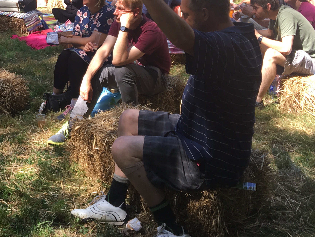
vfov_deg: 25.2
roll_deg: +2.7
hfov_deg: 33.1
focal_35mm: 56
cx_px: 52
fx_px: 510
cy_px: 16
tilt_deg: -4.7
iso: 25
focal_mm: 4.15
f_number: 2.2
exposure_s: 1/257
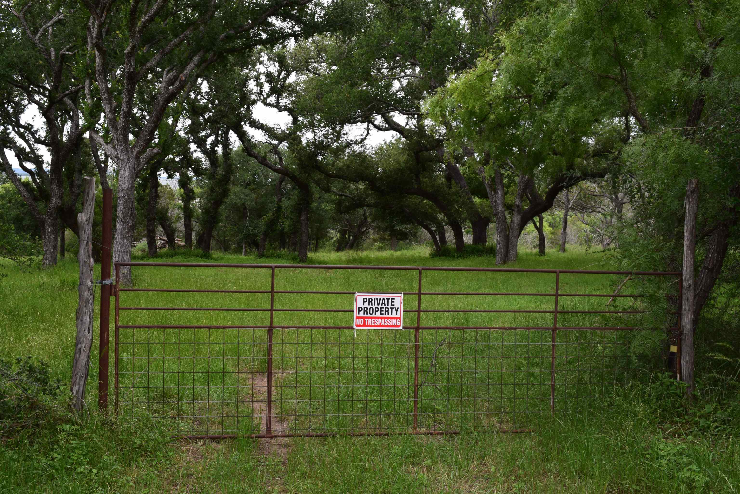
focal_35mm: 44
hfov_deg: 45.0
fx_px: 894
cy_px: 247
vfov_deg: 30.8
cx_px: 370
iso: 400
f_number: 10
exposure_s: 1/200
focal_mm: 29
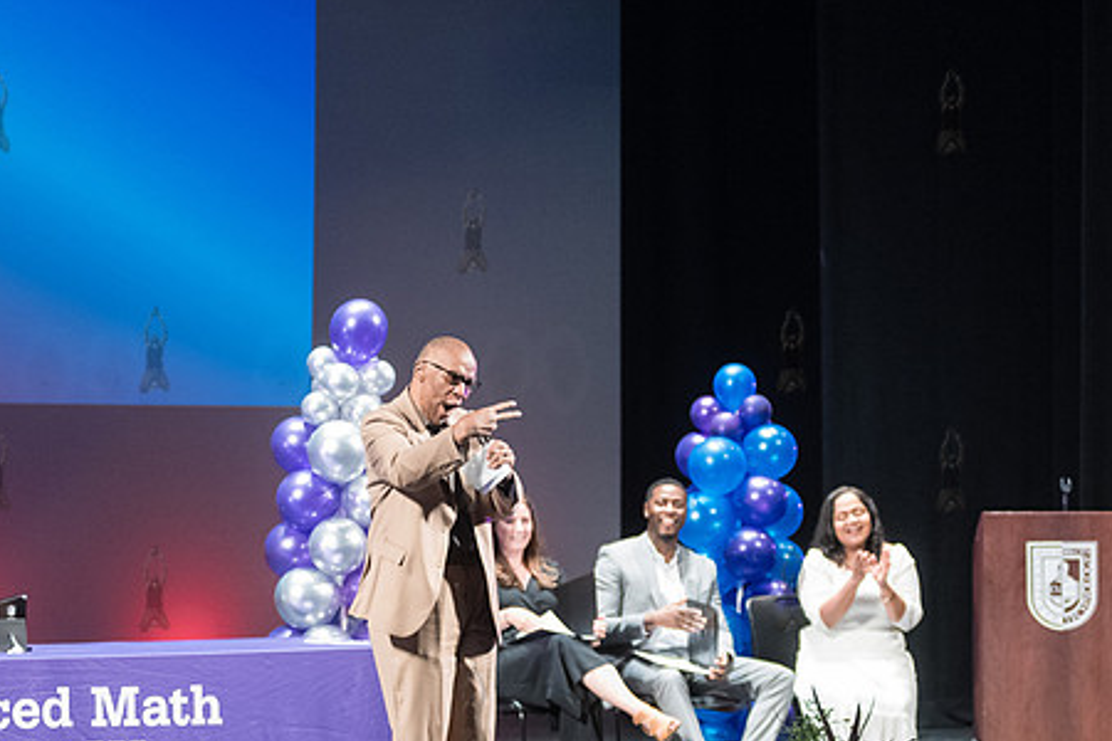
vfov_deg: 9.9
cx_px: 472
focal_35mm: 139
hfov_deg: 14.8
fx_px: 4293
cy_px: 468
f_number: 2.8
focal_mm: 92
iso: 4000
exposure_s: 1/250
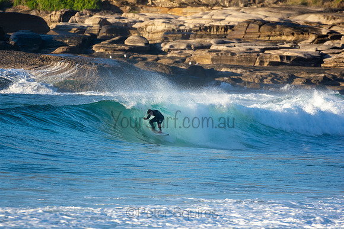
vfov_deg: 1.8
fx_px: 7168
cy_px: 114
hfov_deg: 2.7
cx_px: 172
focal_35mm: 750
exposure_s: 1/640
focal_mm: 500
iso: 250
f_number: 5.6
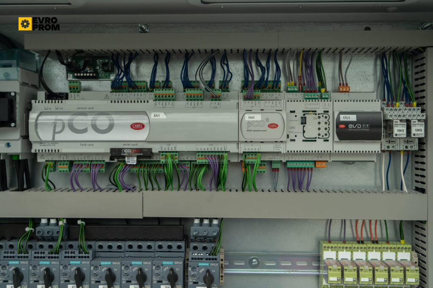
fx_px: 457
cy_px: 144
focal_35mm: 38
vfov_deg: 35.1
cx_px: 216
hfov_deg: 50.7
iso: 100
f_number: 4.5
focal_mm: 38
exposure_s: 1/125
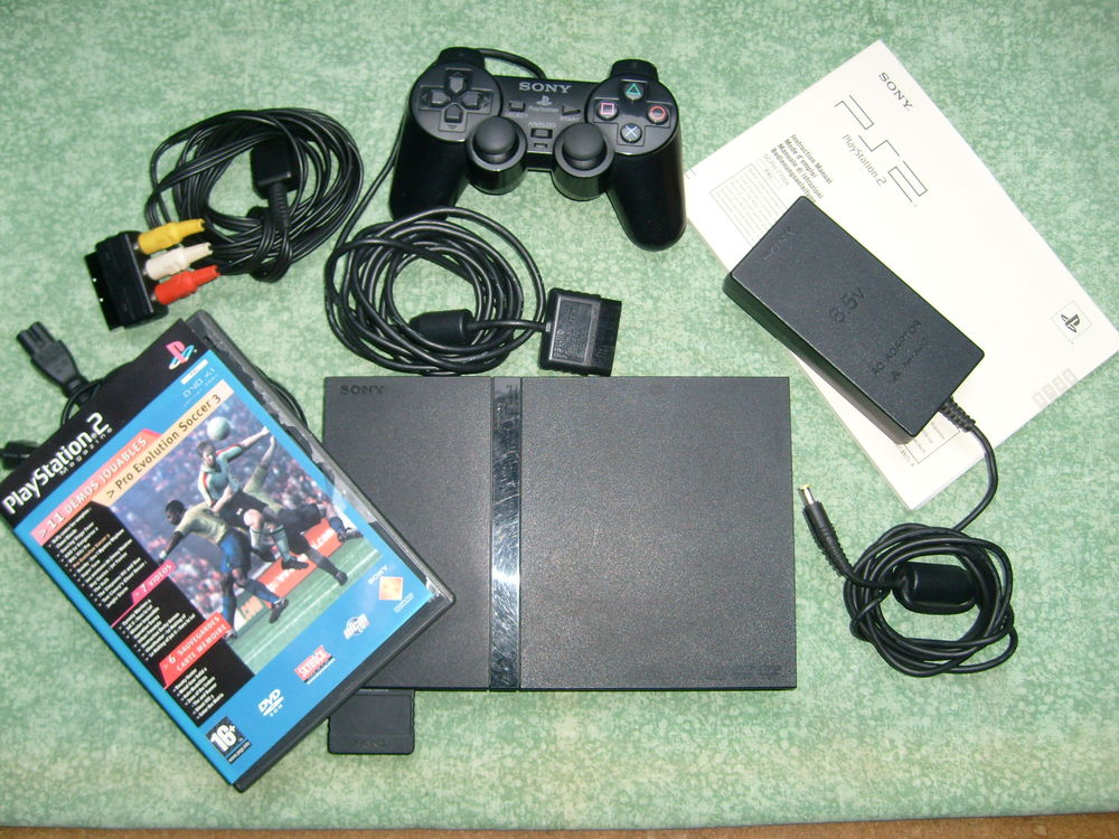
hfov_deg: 52.6
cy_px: 420
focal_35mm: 35
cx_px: 560
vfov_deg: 40.7
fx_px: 1131
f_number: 2.8
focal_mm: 5.8
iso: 100
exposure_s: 1/45
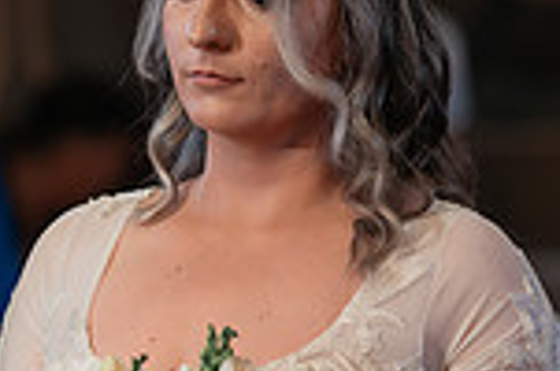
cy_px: 267
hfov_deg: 6.2
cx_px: -337
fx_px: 5076
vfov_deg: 4.2
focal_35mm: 327
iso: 1600
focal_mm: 85
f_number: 1.8
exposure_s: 1/125
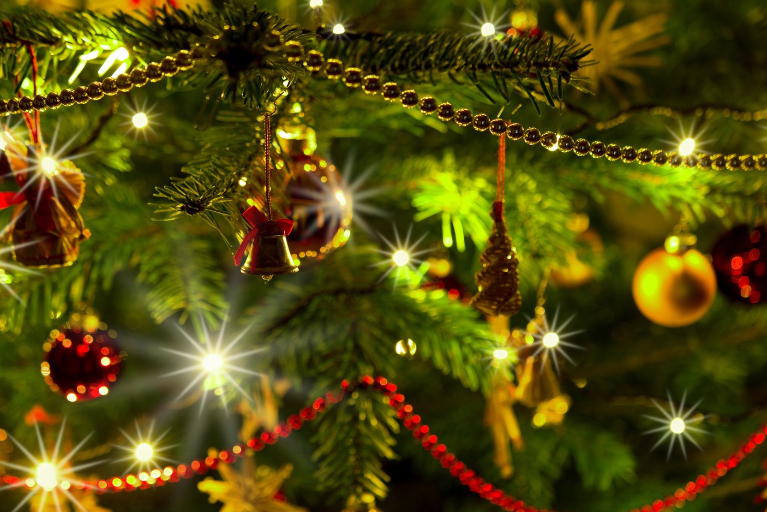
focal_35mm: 72
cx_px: 329
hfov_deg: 28.0
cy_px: 255
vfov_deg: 18.9
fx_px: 1534
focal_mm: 60
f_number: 4.5
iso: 200
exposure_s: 1.6
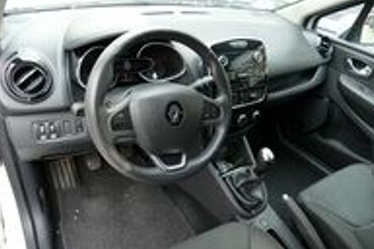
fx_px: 270
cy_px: 121
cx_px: 191
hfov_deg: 69.4
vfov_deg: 49.5
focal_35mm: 26
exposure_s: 1/100
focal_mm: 9.12
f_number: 2.8
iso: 125
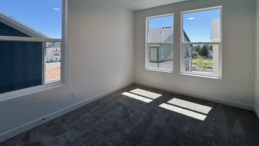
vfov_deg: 62.2
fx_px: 117
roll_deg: -0.3
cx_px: 136
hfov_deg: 95.8
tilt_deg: -0.6
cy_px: 47
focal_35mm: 17
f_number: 2.2
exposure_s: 1/620
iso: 40
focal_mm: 2.22
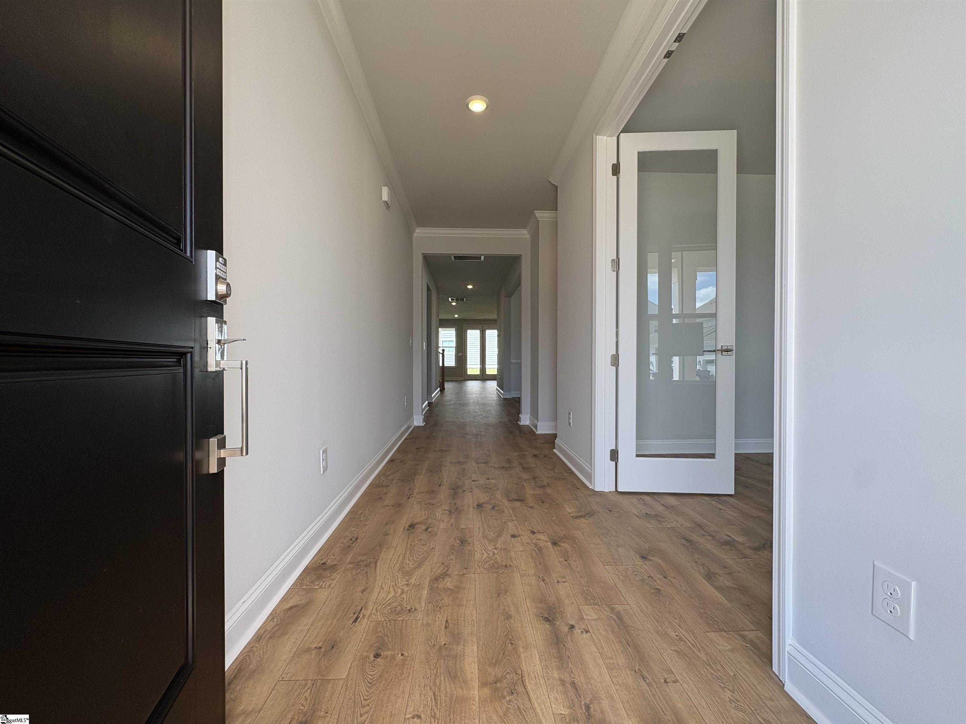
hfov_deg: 102.1
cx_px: 483
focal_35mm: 14
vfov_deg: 85.7
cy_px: 362
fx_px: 391
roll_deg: +2.1
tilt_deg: +2.9
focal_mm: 2.22
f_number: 2.2
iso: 64
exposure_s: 1/222
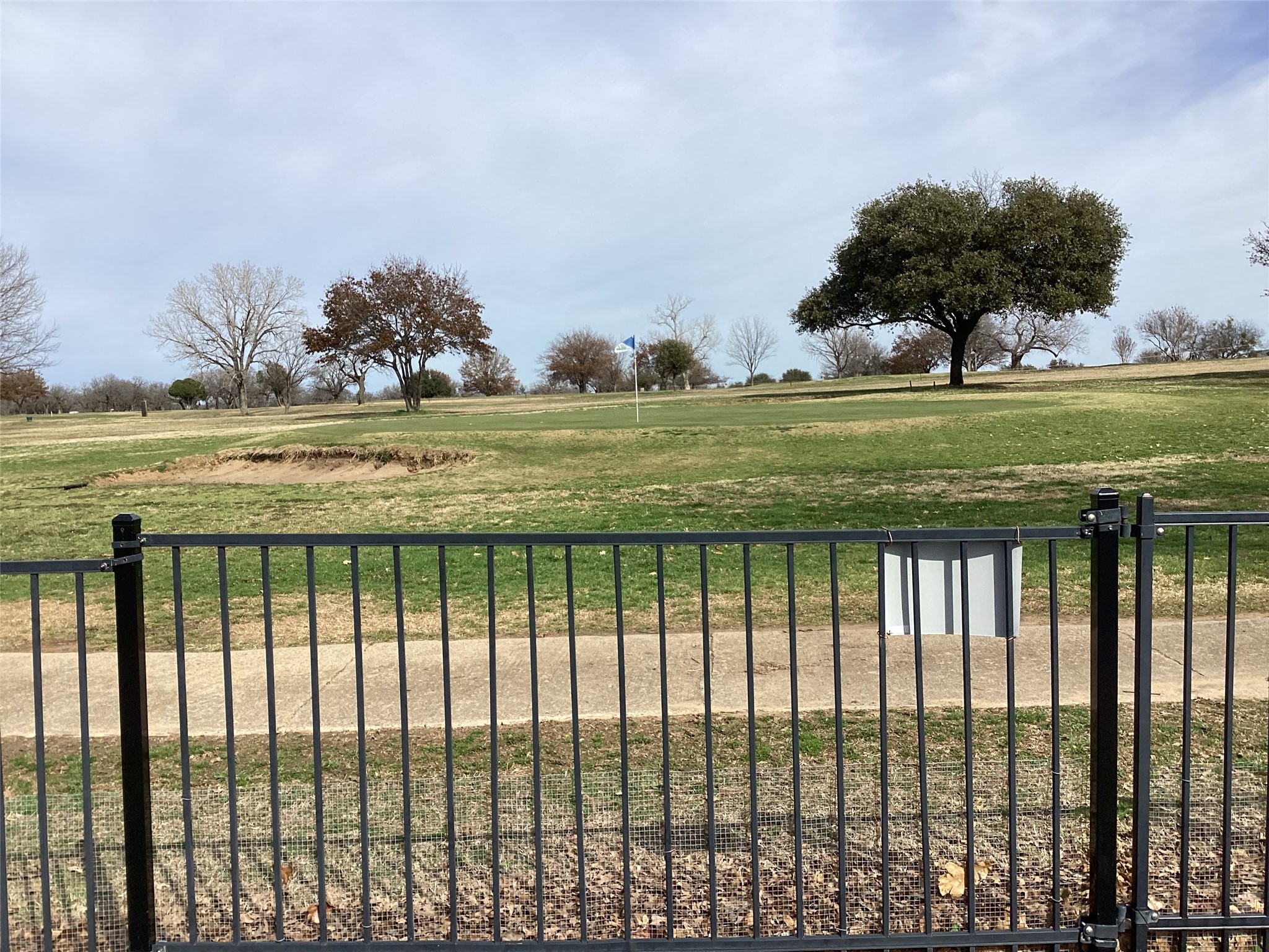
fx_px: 1136
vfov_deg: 45.4
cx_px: 634
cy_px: 476
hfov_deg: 58.4
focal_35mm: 31
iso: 25
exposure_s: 1/1812
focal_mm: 3.3
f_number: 2.4
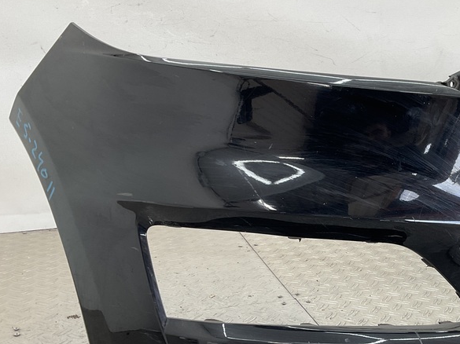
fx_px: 664
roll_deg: -4.5
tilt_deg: -17.5
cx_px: 361
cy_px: 229
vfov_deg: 28.9
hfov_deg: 37.0
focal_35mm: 50
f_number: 1.8
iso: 25
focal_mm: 3
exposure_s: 1/120
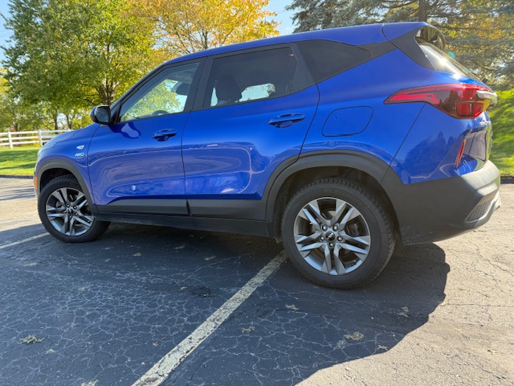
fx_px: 356
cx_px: 257
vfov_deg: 56.8
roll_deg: +2.2
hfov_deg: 71.6
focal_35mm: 24
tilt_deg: -8.9
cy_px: 193
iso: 100
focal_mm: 6.76
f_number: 1.78
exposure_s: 1/627
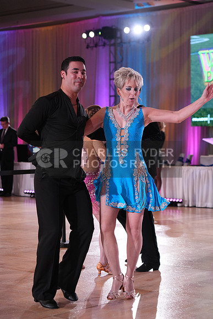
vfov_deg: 23.6
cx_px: 106
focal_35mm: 86
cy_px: 160
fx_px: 763
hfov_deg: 15.9
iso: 2500
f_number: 4
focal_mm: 86
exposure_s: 1/500
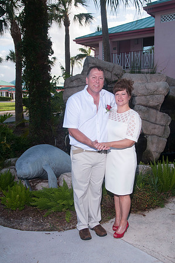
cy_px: 132
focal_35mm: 36
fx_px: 263
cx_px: 88
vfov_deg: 53.2
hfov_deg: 36.8
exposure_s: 1/200
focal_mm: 24
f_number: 8
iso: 200
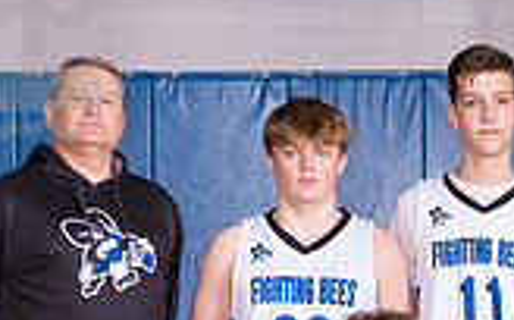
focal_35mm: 273
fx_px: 3819
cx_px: 454
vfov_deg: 4.8
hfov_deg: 7.7
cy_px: 432
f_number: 7.1
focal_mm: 58
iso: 500
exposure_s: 1/250
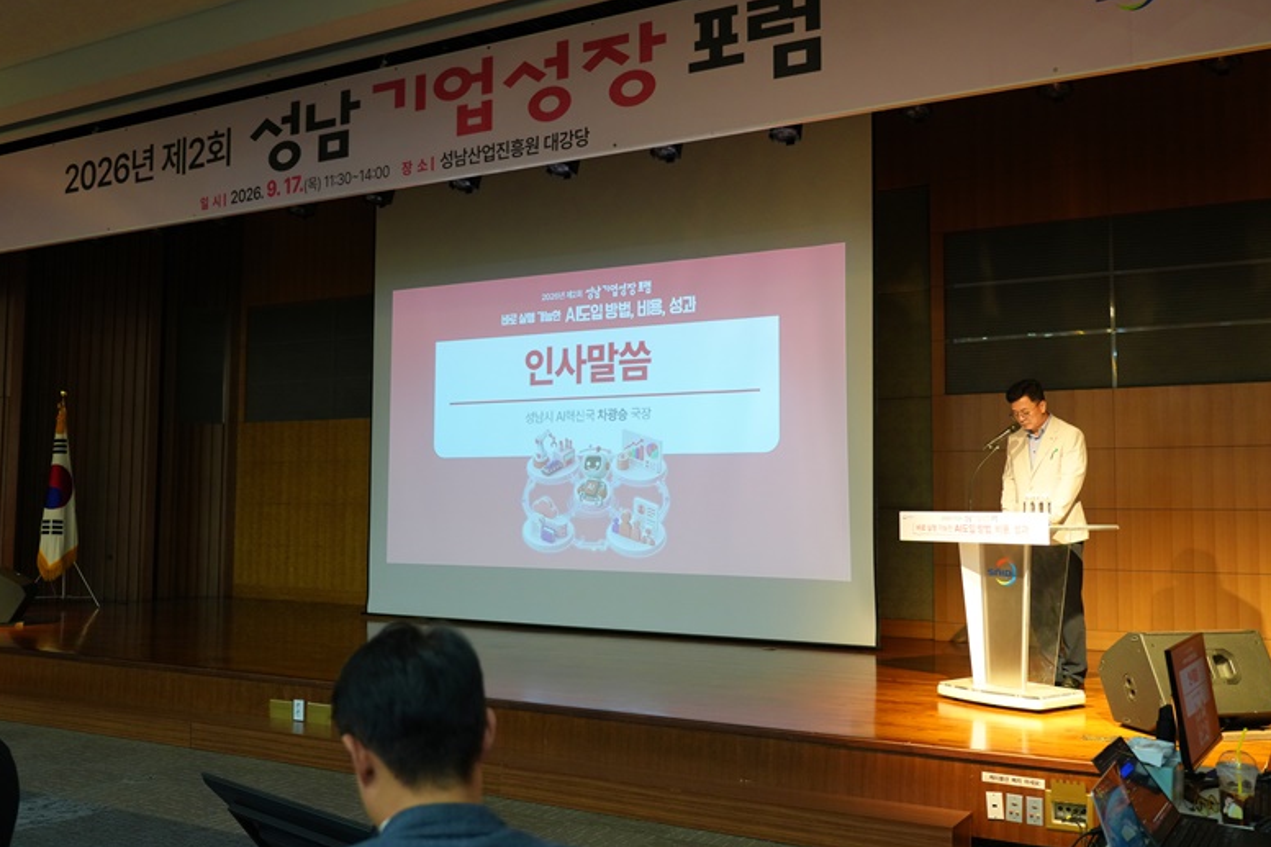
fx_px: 1165
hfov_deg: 57.2
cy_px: 424
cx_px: 629
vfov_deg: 40.0
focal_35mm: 33
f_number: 4
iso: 2000
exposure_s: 1/160
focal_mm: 32
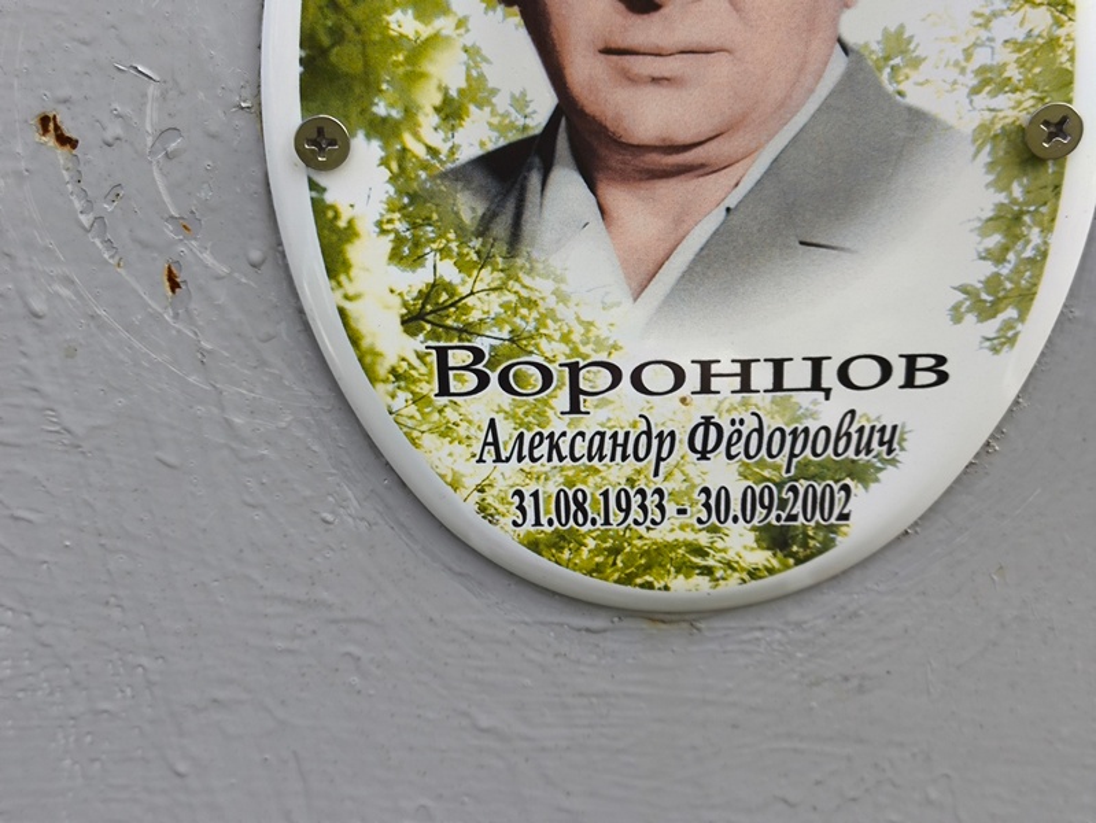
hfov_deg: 38.2
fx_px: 1584
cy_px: 412
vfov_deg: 29.1
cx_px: 548
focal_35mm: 50
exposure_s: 1/315
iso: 50
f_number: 1.7
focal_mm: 4.71
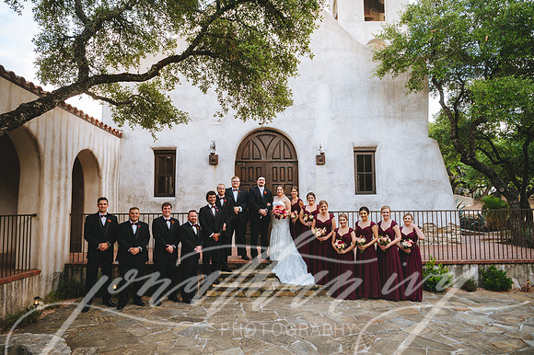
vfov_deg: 53.1
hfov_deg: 73.8
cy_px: 178
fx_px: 356
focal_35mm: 24
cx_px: 267
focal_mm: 24
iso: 200
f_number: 3.2
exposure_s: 1/200
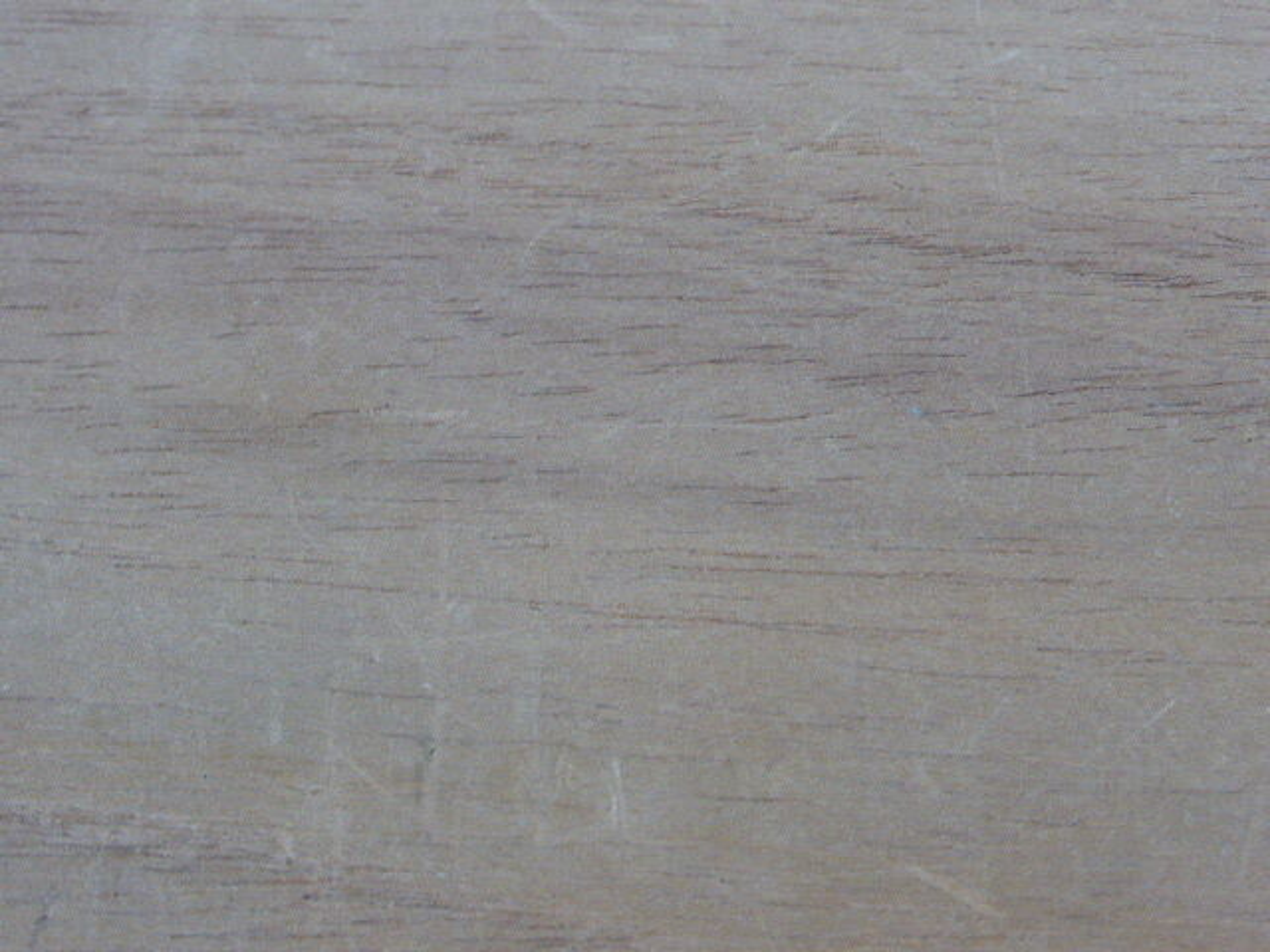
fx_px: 2385
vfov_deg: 22.6
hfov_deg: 29.8
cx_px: 635
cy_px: 476
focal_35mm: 65
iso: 400
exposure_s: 1/60
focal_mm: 11
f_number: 4.8
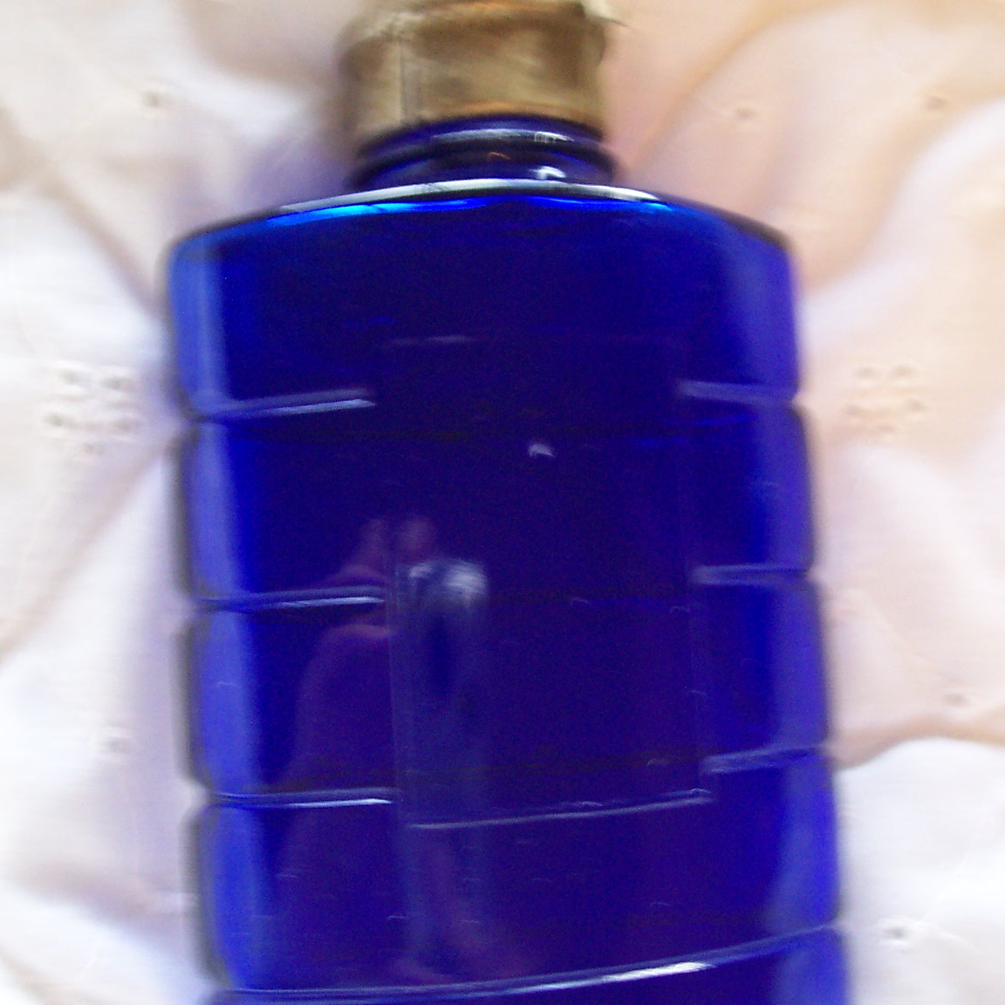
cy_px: 513
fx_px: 1544
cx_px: 482
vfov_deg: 36.1
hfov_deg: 36.1
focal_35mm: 47
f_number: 2.8
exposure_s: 1/8
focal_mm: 5.6
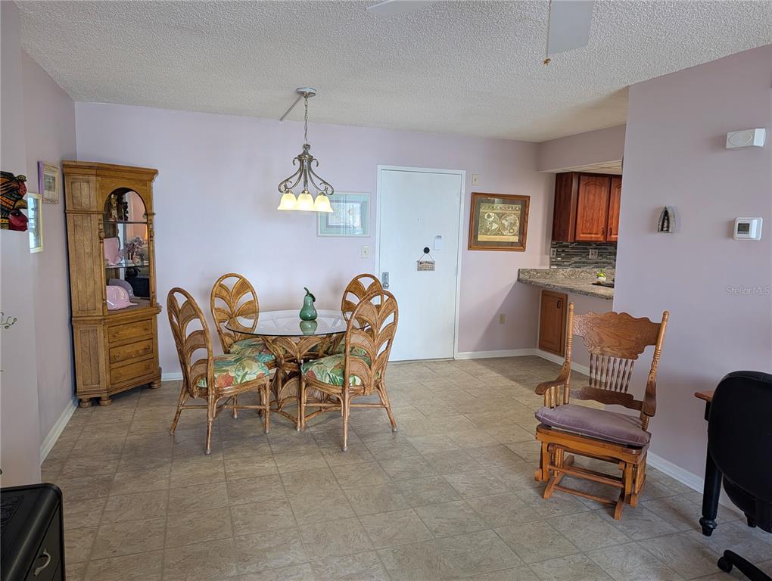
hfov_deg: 71.5
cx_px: 386
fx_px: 536
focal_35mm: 24
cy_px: 290
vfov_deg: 56.9
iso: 26
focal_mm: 6.9
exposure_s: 1/120
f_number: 1.68
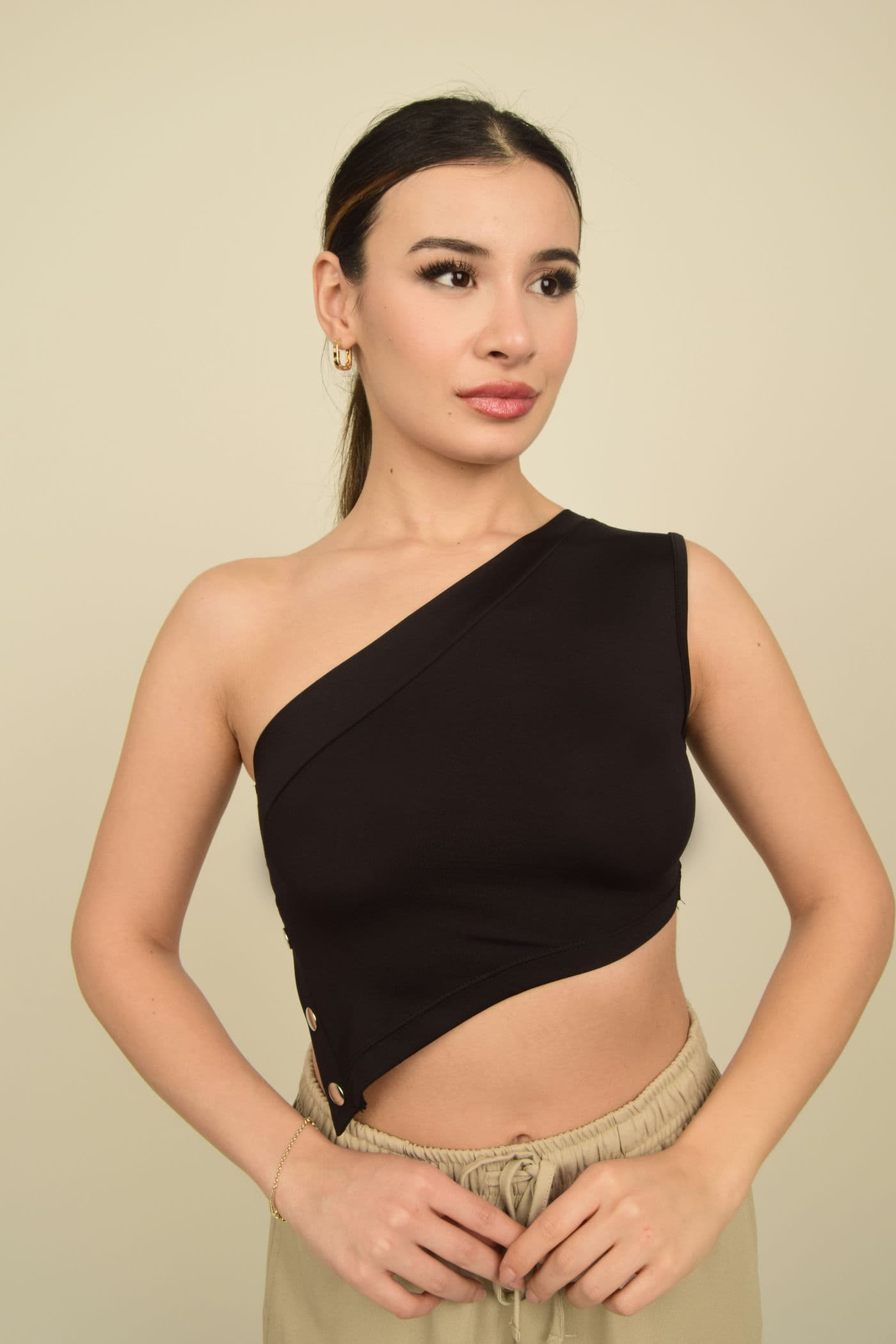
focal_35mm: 30
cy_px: 672
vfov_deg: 61.9
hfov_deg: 43.6
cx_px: 448
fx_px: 1120
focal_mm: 20
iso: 100
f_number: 13
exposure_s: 1/125
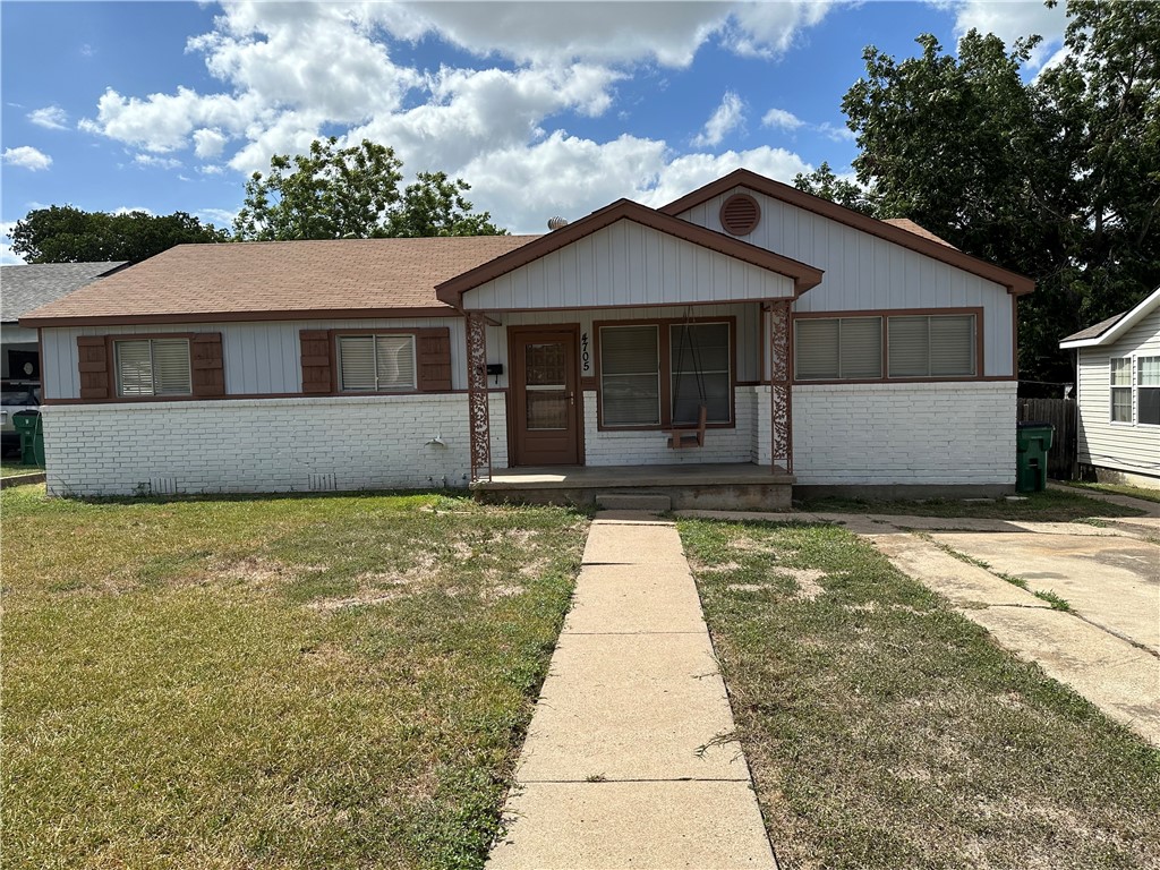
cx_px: 580
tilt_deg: -2.7
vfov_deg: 56.8
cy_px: 435
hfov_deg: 71.6
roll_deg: +1.7
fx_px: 804
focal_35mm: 24
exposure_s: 1/5000
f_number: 1.78
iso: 80
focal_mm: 6.86
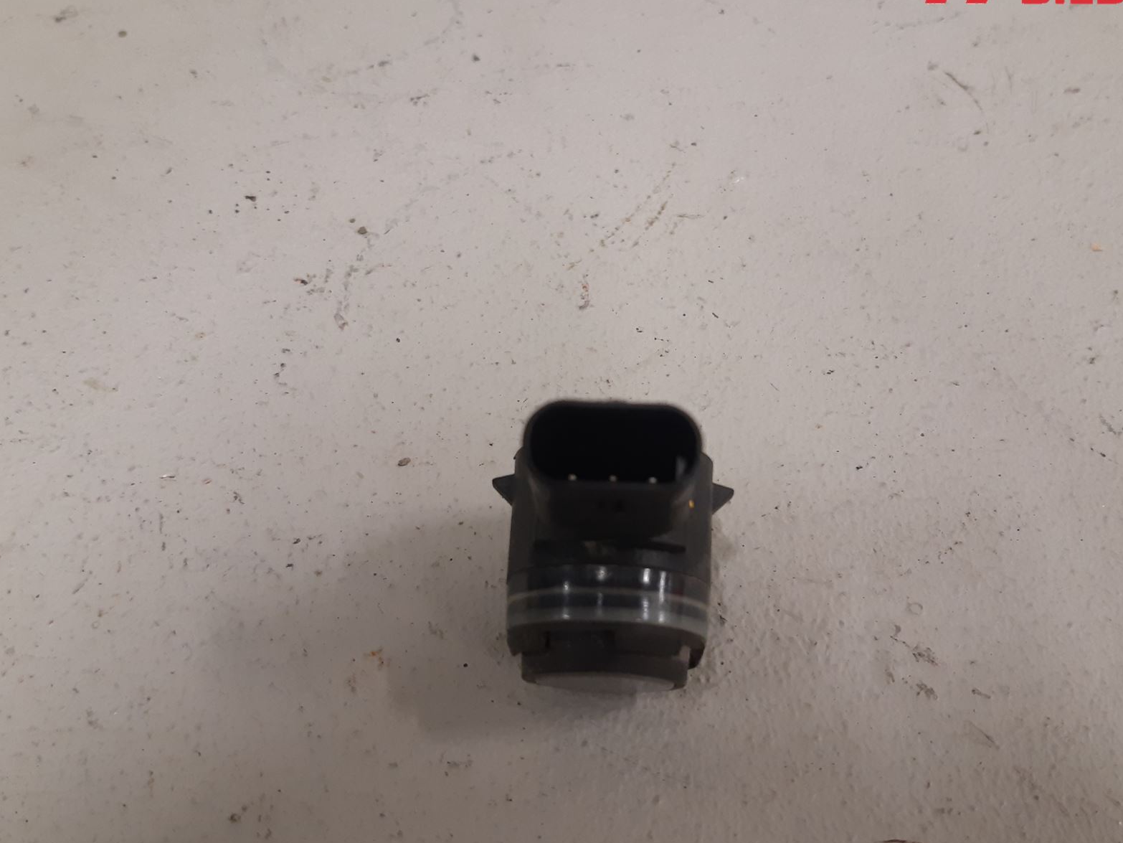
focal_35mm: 34
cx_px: 631
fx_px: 1103
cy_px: 433
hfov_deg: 53.8
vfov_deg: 41.8
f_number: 1.7
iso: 160
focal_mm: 3.93
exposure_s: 1/50
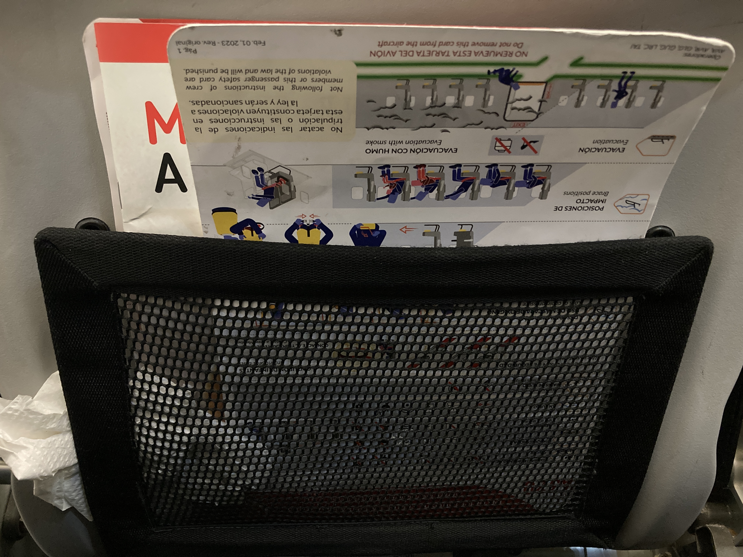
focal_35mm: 28
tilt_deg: -6.0
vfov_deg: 49.7
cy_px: 278
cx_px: 372
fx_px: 601
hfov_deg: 63.4
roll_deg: -1.1
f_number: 1.8
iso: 640
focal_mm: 3.99
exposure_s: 1/17
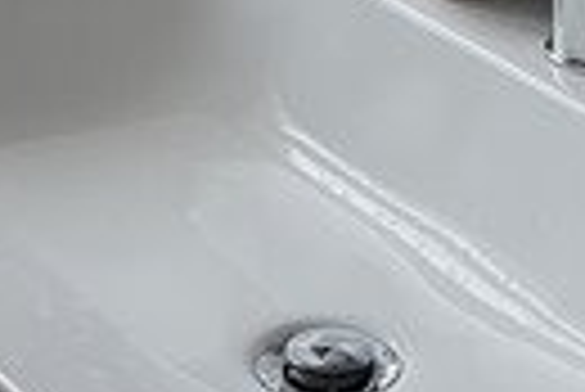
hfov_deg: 12.3
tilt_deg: -5.7
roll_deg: -2.3
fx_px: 2700
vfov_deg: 7.1
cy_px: -897
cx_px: 531
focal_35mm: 166
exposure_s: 1/100
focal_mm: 5.1
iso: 125
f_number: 1.6
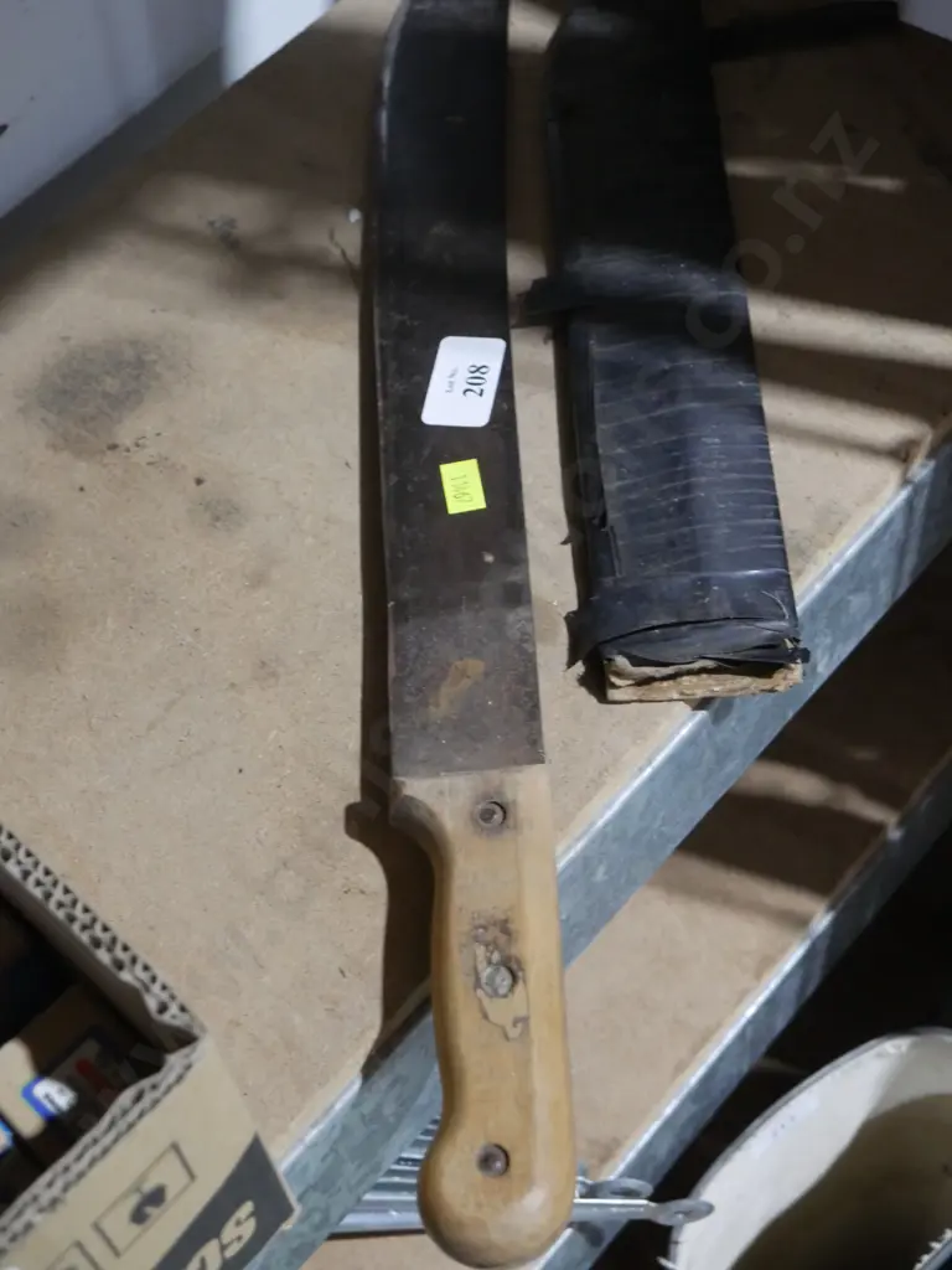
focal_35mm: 50
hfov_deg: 29.1
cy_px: 635
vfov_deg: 38.2
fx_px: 1833
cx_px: 476
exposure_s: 1/60
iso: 2500
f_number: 5.3
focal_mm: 25
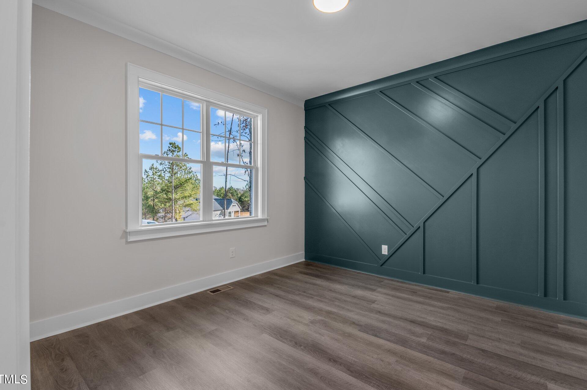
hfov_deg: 96.7
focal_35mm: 16
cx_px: 308
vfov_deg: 73.6
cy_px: 190
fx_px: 261
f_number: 7.1
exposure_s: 1/13
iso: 400
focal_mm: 15
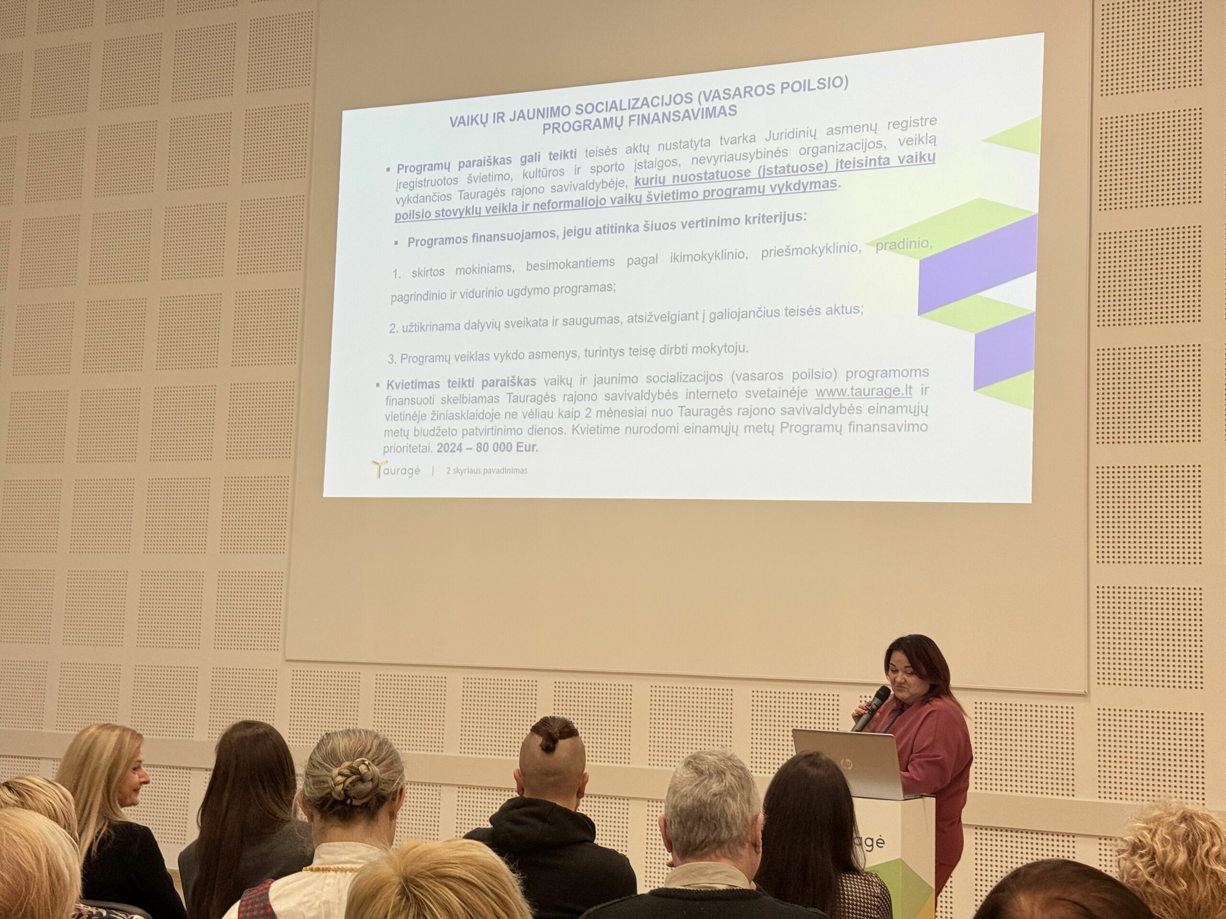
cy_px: 460
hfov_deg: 39.7
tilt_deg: +7.7
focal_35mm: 48
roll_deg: -2.1
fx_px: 1700
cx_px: 613
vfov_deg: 30.3
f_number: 1.78
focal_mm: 6.76
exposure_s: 1/60
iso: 64
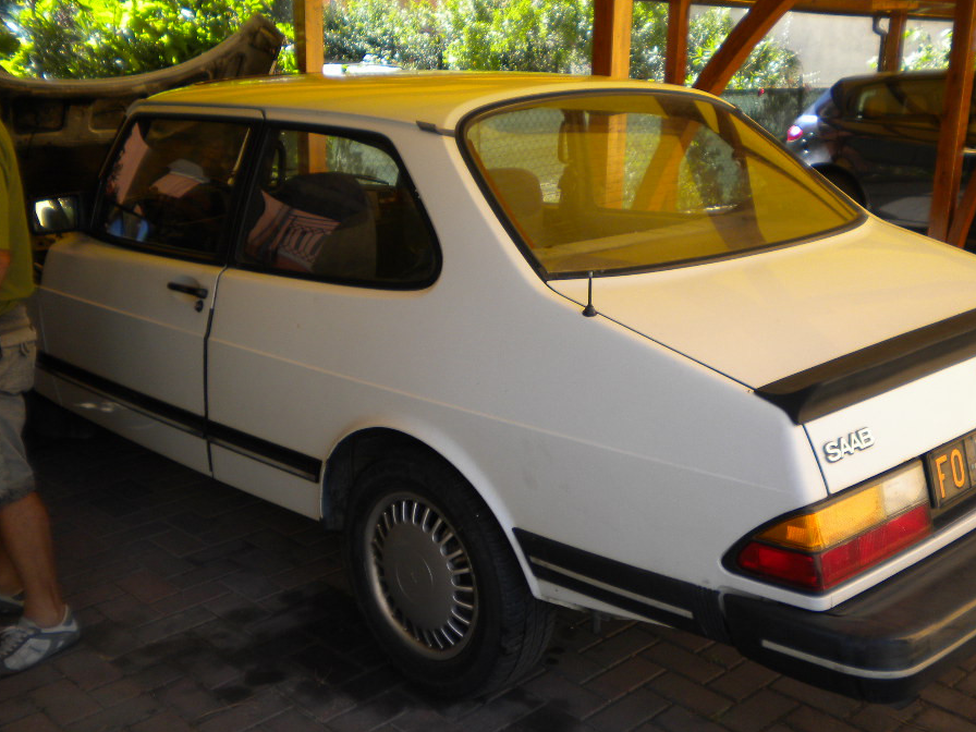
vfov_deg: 36.0
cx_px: 550
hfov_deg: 46.7
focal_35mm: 40
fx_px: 1128
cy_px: 367
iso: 80
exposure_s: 1/203
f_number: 3.1
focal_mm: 6.3
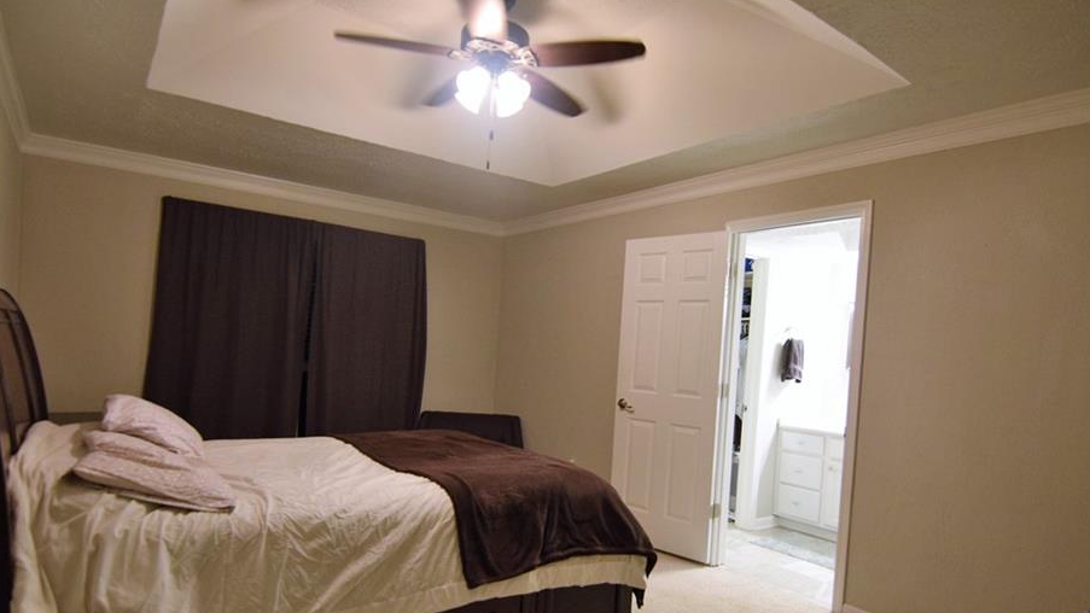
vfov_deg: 56.5
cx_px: 538
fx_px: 566
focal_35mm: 20
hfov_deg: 87.8
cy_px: 366
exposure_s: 1/60
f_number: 2.8
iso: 1600
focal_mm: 11
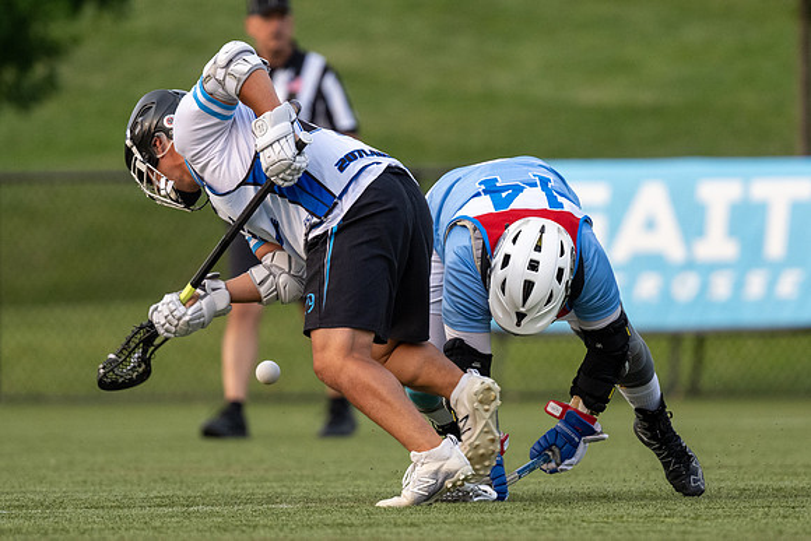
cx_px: 514
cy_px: 289
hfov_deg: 2.6
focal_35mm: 798
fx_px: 17990
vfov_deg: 1.7
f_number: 5.6
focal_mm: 500
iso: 1600
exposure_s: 1/1000
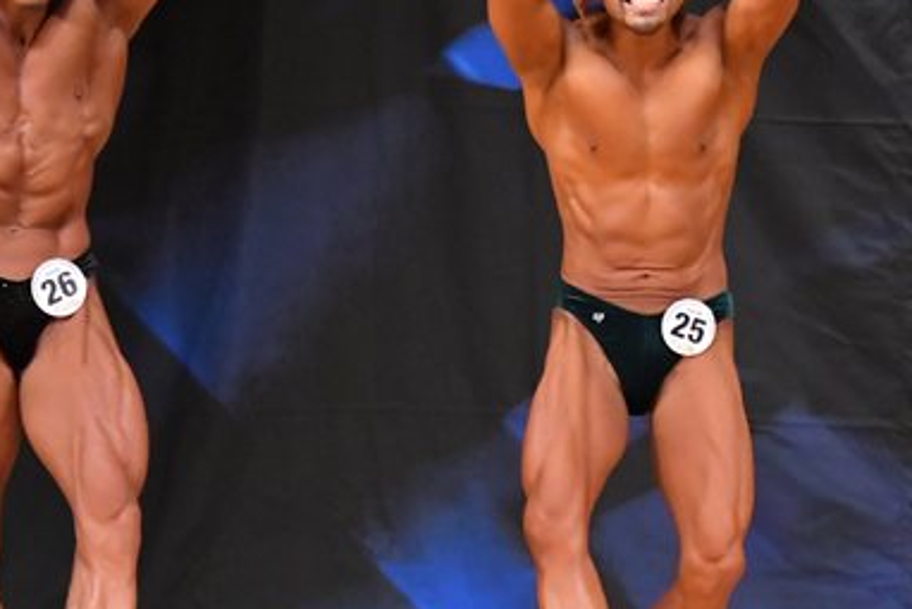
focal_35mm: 517
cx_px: 882
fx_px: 13102
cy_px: 291
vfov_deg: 2.7
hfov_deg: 4.0
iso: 7200
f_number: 5.6
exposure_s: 1/400
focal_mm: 170
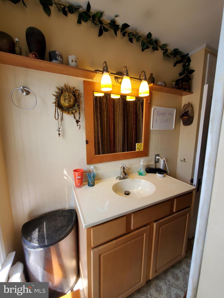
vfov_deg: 106.2
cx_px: 112
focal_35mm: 13
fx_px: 112
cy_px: 149
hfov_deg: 89.9
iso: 50
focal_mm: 1.8
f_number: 2.2
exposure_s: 1/59
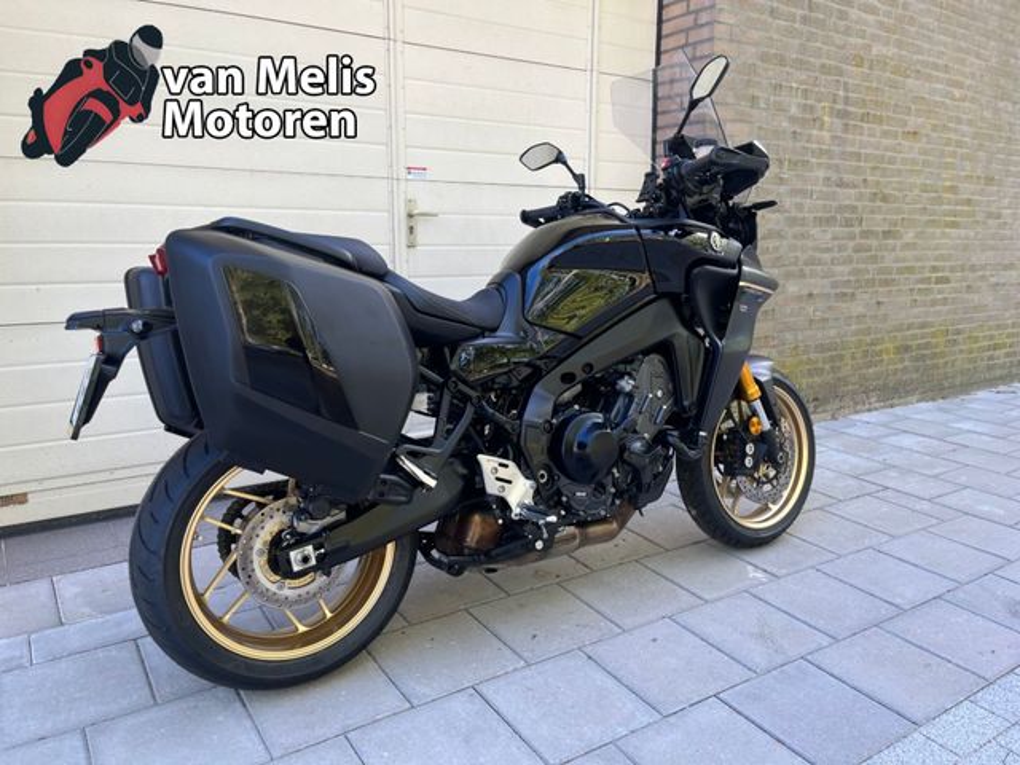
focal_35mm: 26
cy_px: 382
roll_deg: -0.8
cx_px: 510
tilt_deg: -11.2
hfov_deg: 67.3
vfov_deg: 53.1
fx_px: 766
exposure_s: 1/230
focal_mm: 5.1
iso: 40
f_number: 1.6
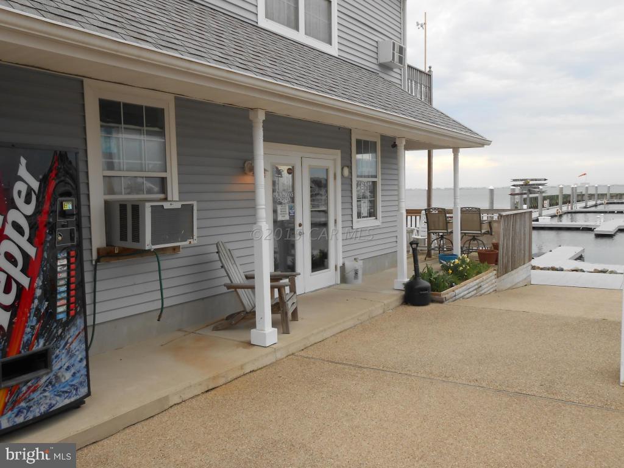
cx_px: 312
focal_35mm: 30
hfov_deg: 60.0
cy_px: 234
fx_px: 541
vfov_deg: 46.8
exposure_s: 1/200
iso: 80
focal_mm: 5.3
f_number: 3.8
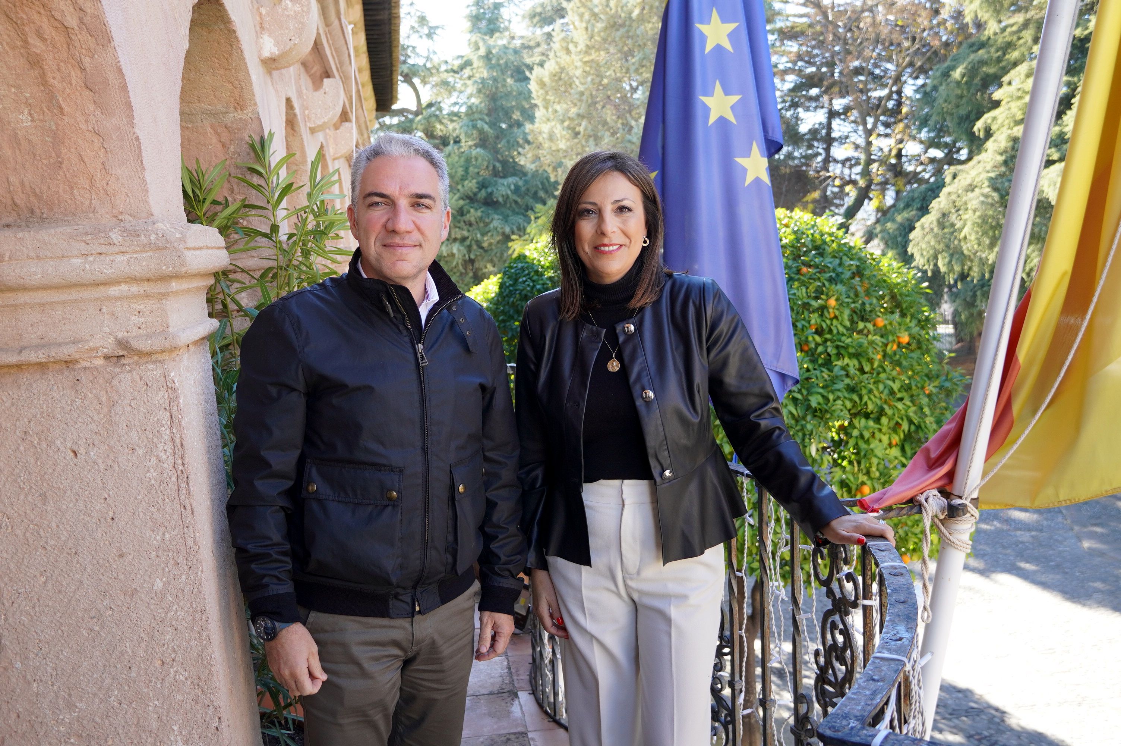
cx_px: 560
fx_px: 1073
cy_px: 373
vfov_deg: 38.3
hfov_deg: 55.1
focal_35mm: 34
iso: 320
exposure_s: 1/160
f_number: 4
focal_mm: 23
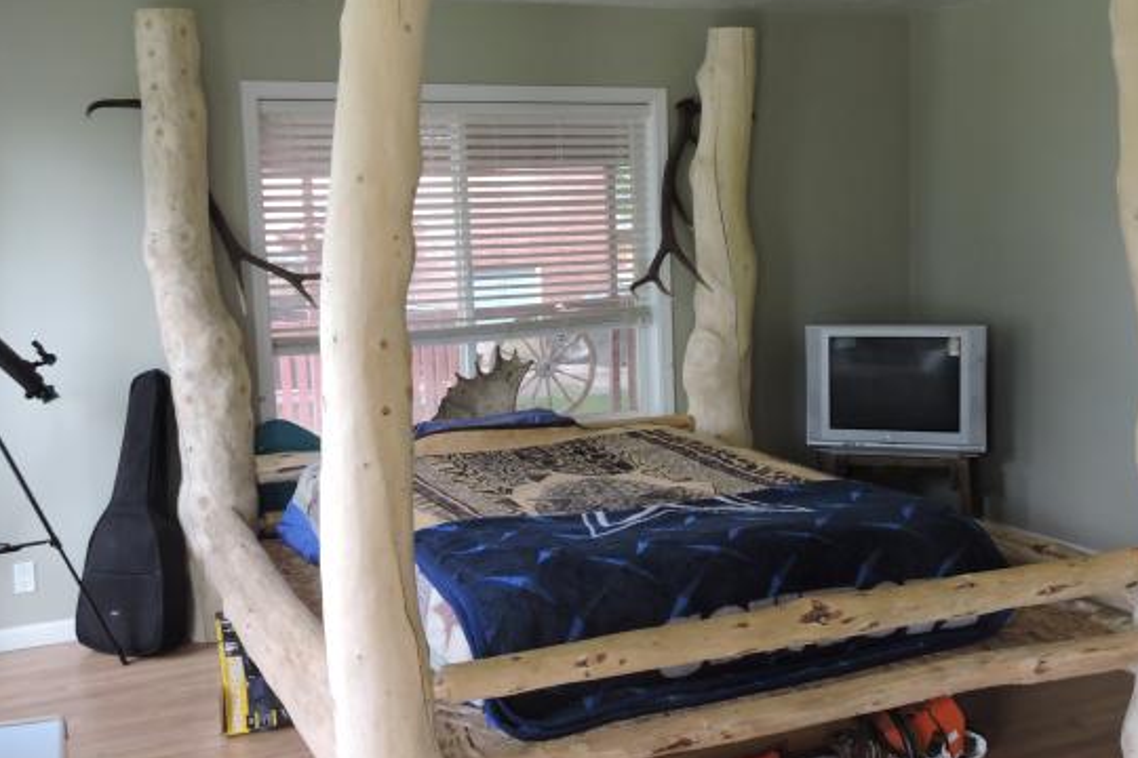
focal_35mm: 37
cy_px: 362
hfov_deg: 51.9
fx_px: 1170
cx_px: 552
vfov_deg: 35.9
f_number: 3.5
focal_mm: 5.4
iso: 280
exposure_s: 1/30
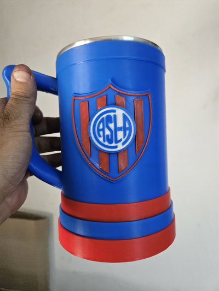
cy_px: 146
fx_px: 194
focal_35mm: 23
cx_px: 110
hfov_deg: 58.9
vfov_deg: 73.9
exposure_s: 1/100
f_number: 1.8
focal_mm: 5.4
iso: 1000
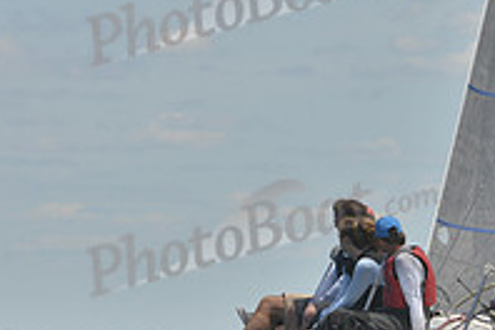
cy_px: 326
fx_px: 10875
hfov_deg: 2.6
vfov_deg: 1.7
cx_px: 570
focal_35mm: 791
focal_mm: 270
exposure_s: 1/800
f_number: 9
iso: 280
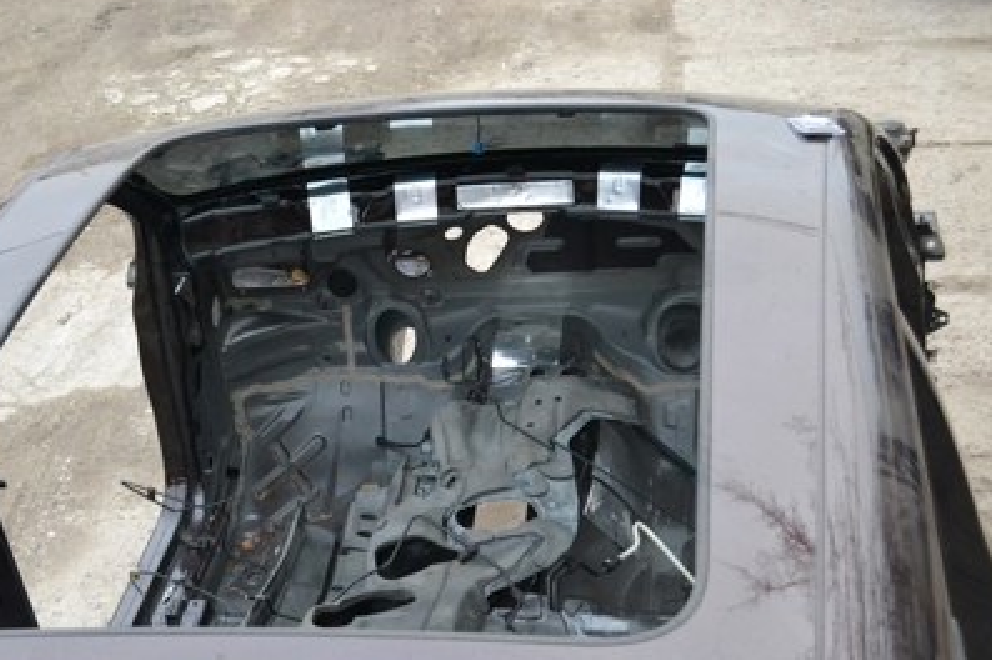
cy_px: 515
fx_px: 1597
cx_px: 412
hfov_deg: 34.4
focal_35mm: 58
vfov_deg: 23.1
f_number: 4
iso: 1800
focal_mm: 24
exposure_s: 1/500
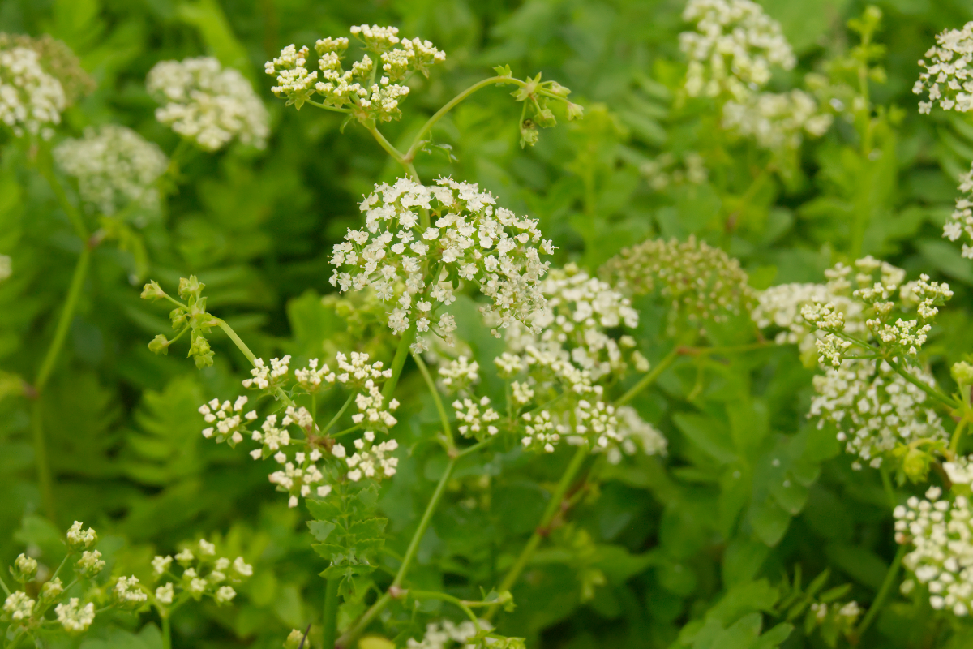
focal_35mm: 82
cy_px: 324
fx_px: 2230
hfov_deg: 24.6
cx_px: 486
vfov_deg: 16.6
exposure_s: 1/500
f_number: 10
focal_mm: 55
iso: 2500
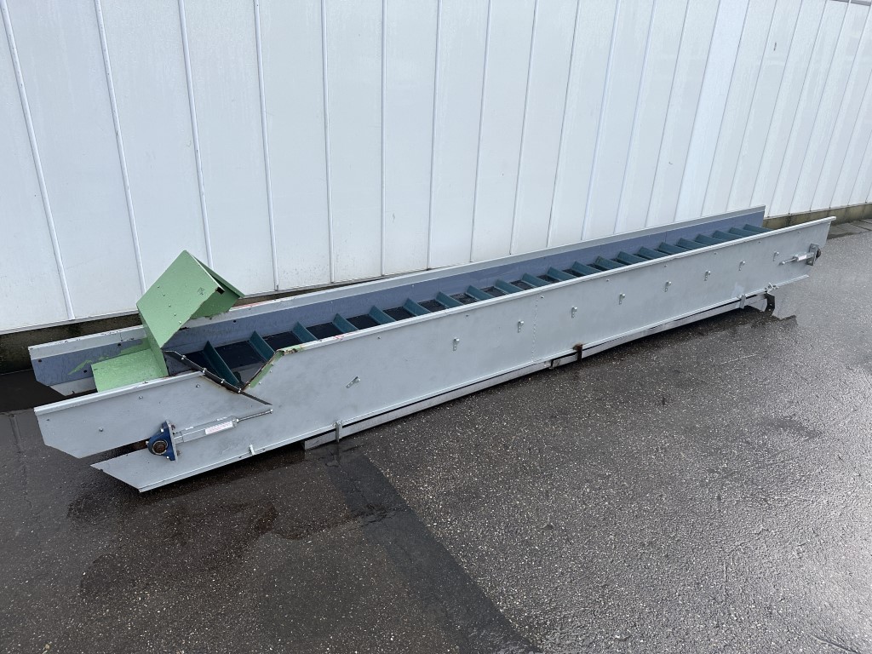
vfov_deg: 56.8
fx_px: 605
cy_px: 327
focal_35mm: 24
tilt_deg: -23.1
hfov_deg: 71.6
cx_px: 436
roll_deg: -2.0
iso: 80
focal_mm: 6.86
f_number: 1.78
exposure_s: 1/543
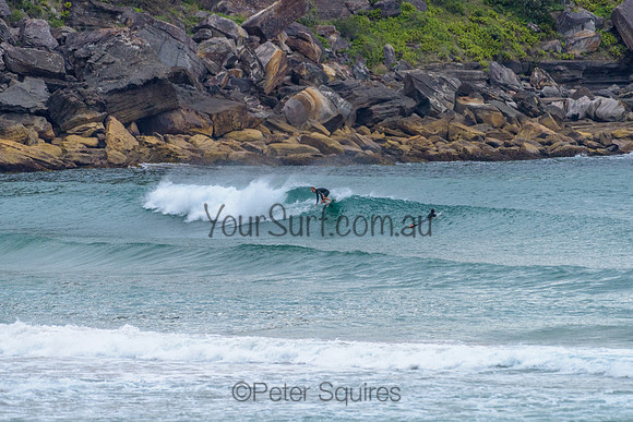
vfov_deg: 2.2
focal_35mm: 613
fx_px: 10783
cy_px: 205
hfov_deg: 3.4
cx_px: 308
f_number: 5.6
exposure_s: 1/2000
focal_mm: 500
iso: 900
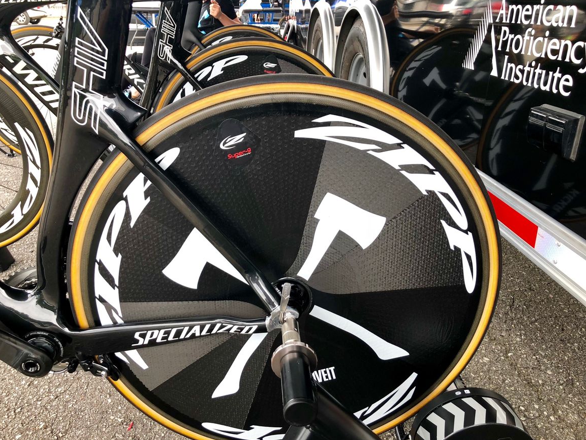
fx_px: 491
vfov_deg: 48.2
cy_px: 226
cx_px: 284
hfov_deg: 61.7
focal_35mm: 29
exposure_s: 1/89
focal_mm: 3.99
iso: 32
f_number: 1.8
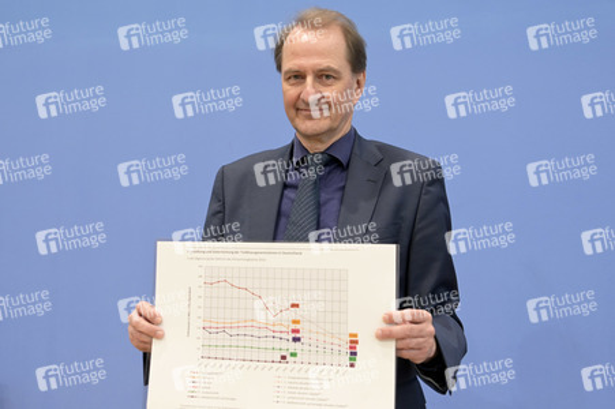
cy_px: 204
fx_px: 751
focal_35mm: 44
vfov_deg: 30.5
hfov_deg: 44.5
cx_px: 308
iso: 4000
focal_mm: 44
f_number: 5
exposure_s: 1/400
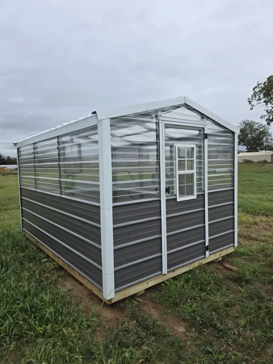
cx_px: 136
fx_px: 242
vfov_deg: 73.9
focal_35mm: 23
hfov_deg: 58.9
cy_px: 182
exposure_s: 1/2635
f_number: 1.7
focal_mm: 6.3
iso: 80
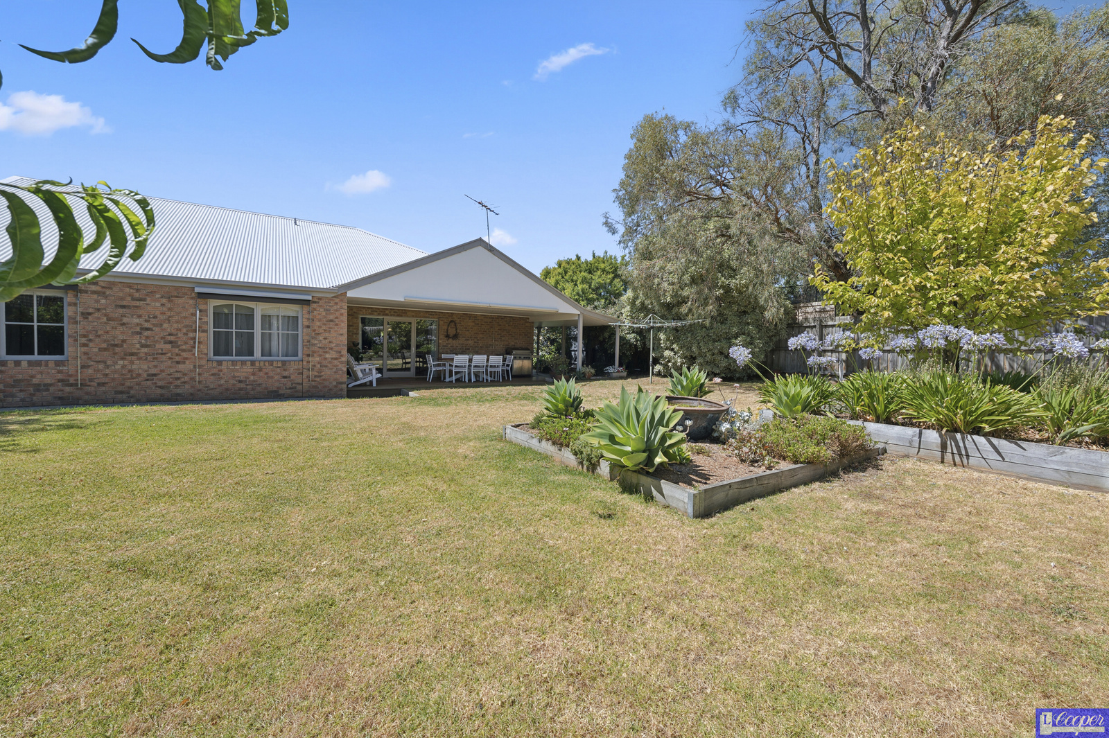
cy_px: 369
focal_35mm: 14
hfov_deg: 104.3
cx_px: 554
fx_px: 431
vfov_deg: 81.1
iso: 160
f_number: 9
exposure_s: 1/160
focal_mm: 14
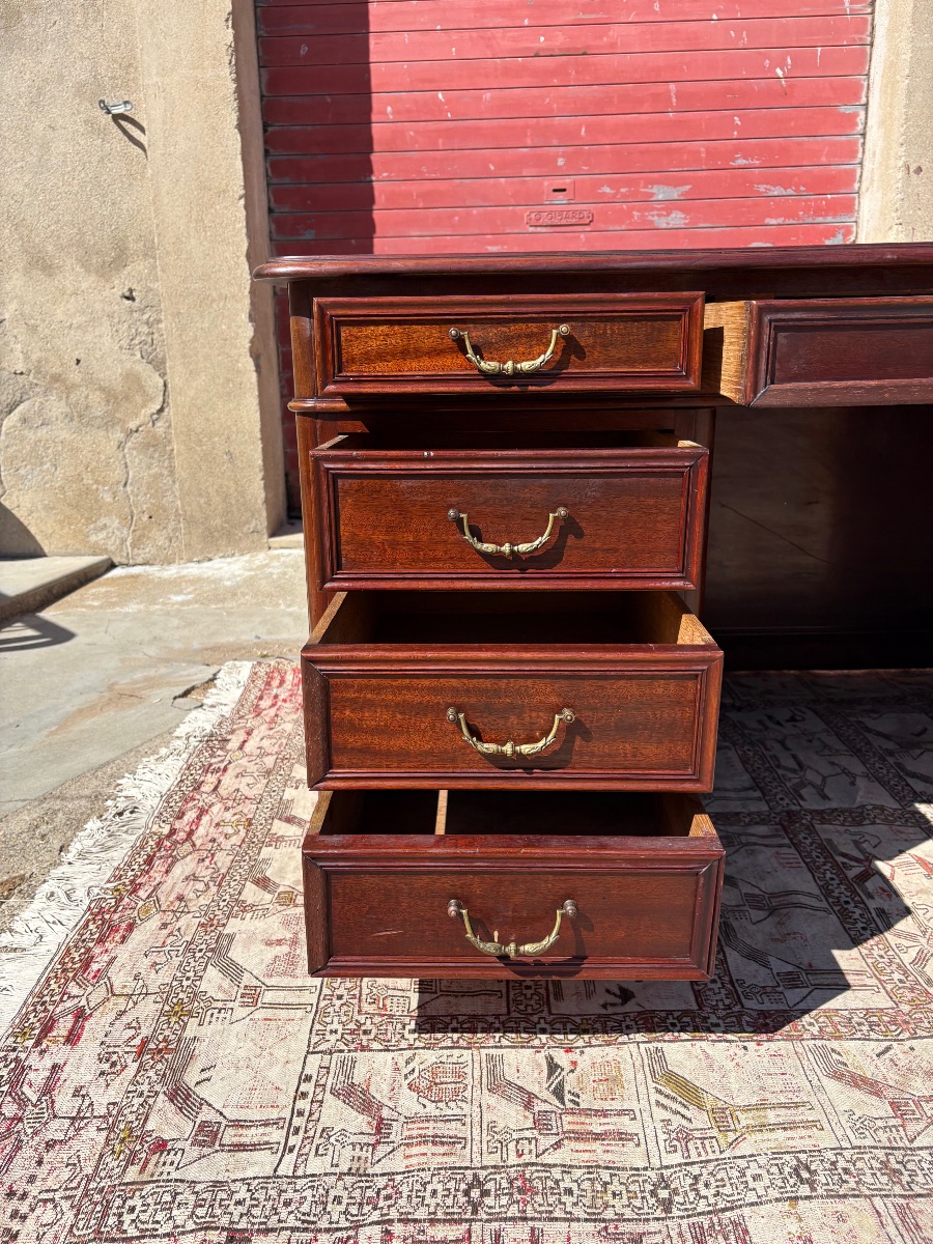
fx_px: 934
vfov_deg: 67.3
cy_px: 622
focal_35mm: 26
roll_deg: +0.8
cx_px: 466
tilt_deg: -13.9
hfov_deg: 53.1
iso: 50
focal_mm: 5.96
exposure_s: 1/2364
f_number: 1.6
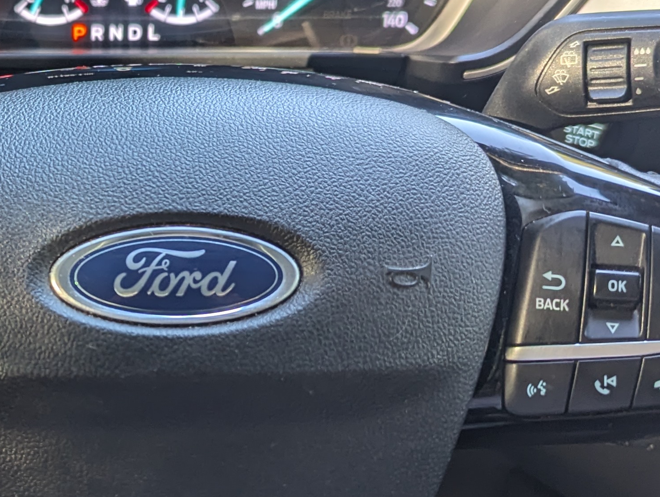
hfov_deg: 28.1
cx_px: 51
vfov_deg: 22.3
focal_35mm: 66
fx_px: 1260
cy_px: 225
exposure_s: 1/73.8
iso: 164
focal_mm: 6.81
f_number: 1.85
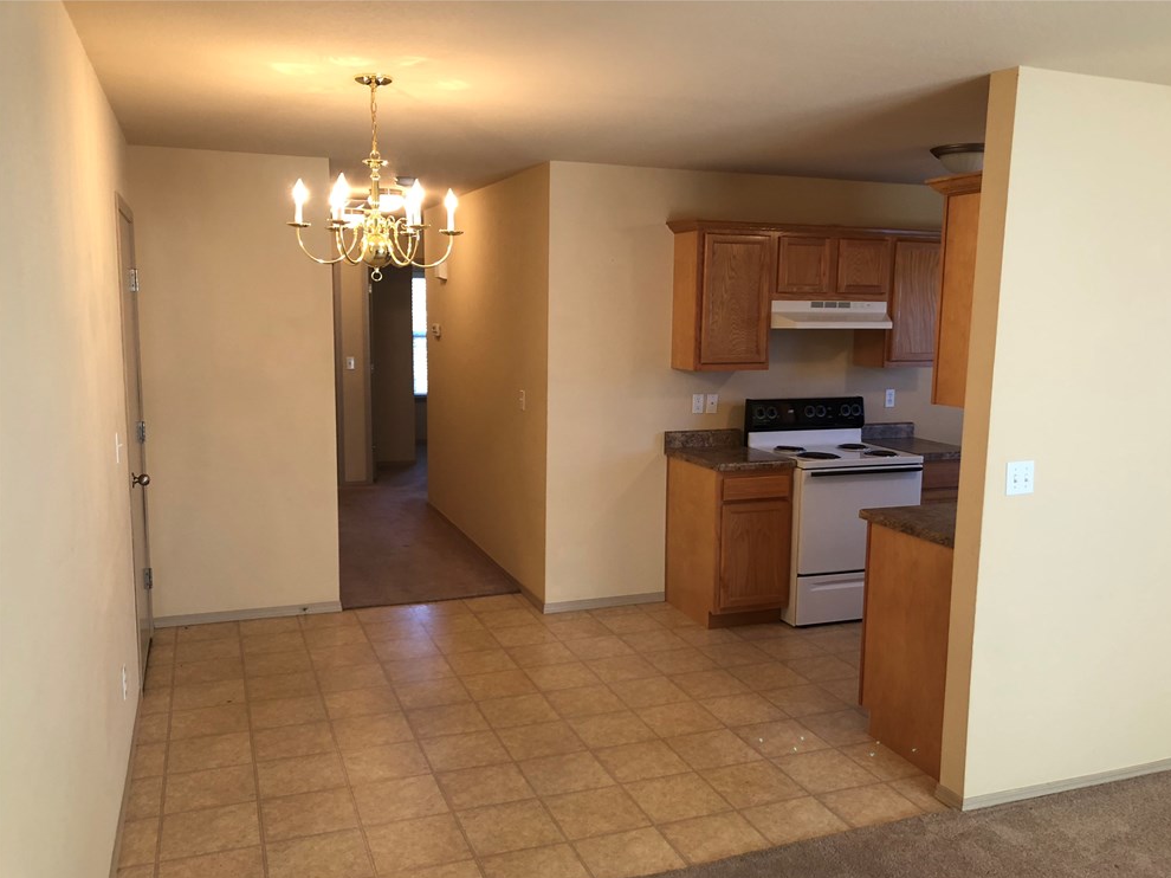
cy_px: 453
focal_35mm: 30
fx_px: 1015
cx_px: 599
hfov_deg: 60.0
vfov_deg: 46.8
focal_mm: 3.99
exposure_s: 1/60
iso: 100
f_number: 1.8
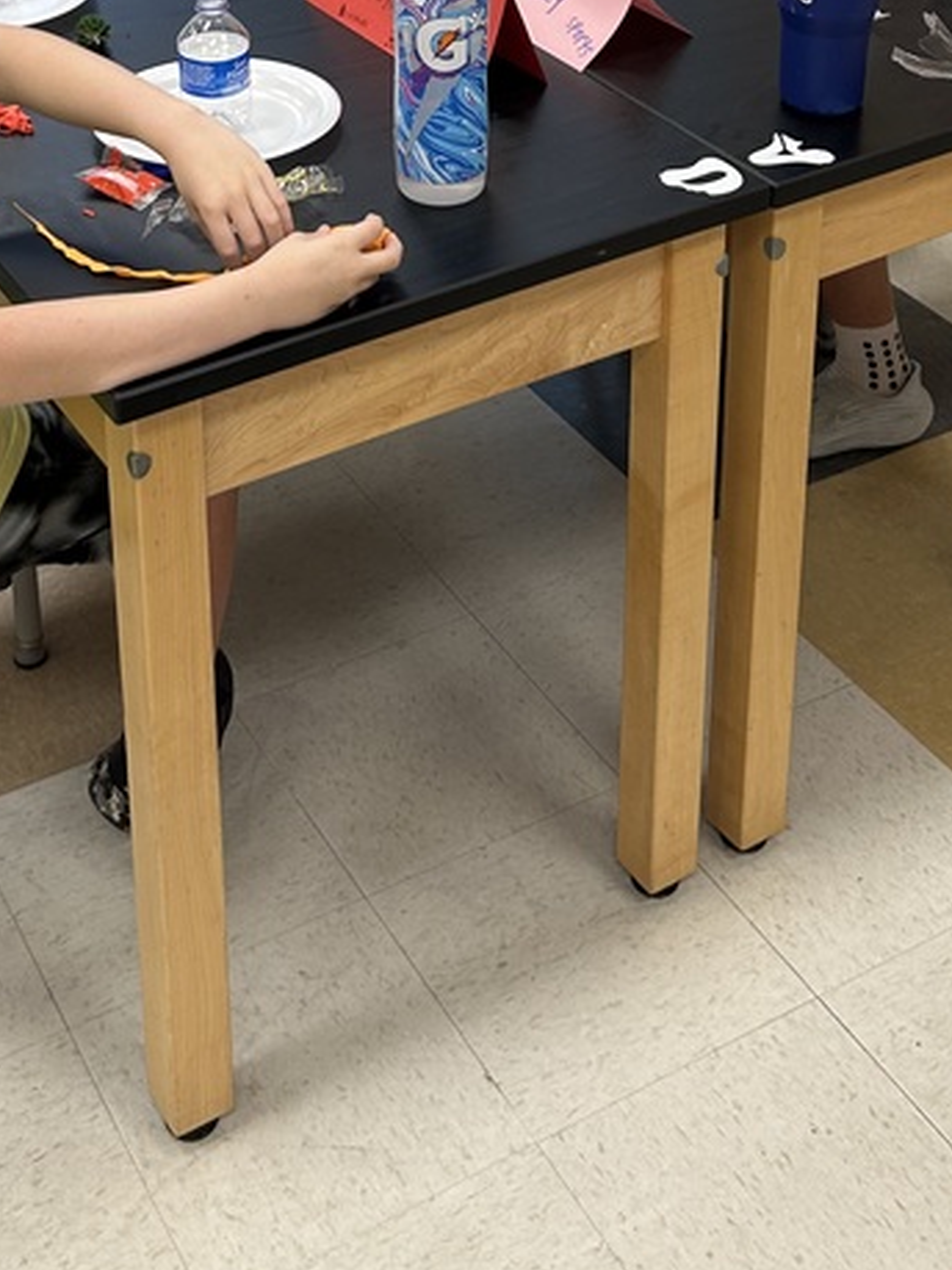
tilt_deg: -19.9
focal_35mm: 58
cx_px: 399
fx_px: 2128
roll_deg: +0.8
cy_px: -116
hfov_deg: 25.2
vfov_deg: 30.0
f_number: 1.5
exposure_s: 1/60
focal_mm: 5.7
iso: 64
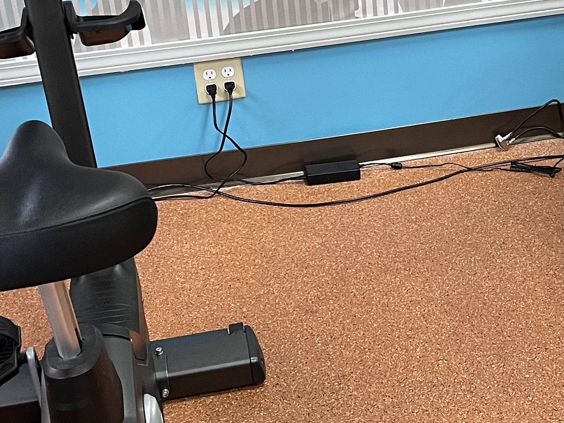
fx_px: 1287
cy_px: 145
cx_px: 405
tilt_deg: -27.7
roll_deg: +3.0
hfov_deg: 24.5
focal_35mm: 79
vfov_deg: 18.6
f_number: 1.5
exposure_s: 1/60
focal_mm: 5.7
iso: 200
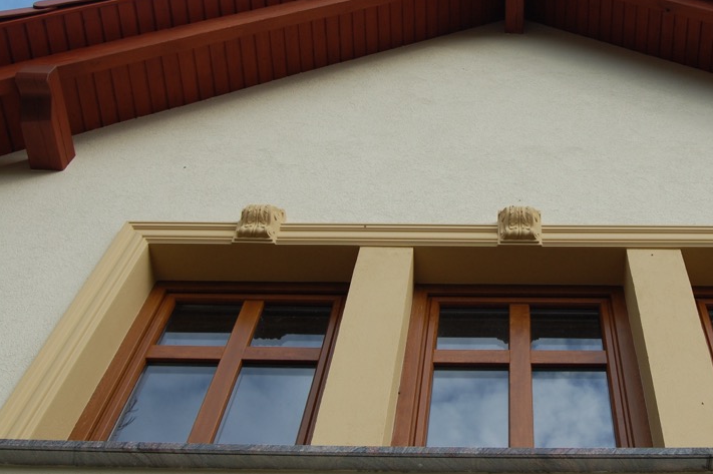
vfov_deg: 27.0
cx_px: 512
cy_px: 173
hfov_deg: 39.0
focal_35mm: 50
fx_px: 984
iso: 200
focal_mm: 23
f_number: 9
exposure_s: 1/320
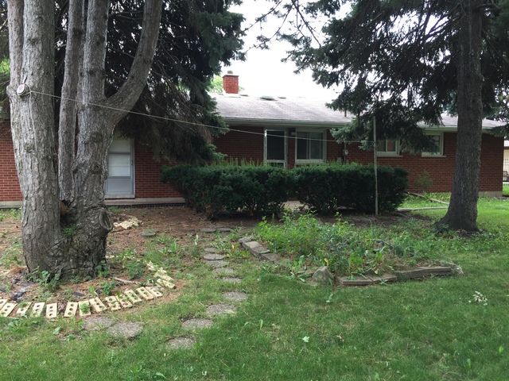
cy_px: 190
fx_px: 426
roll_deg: -1.4
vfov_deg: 48.2
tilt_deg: -3.5
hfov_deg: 61.7
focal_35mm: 29
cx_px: 254
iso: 50
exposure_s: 1/120
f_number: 2.2
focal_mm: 4.15
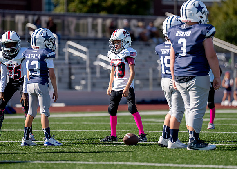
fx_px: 1754
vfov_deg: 5.5
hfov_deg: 7.7
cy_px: 68
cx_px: 119
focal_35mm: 261
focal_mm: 200
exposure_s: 1/4000
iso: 320
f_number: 2.8
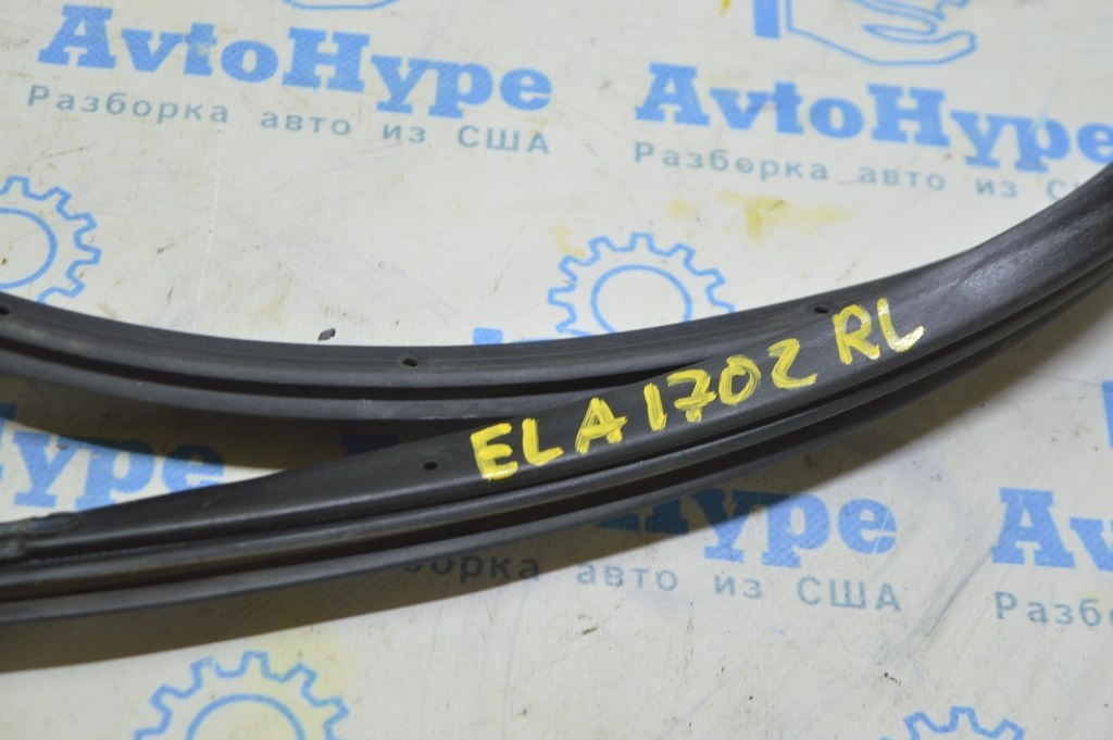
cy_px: 370
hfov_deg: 27.0
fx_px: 2317
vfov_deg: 18.2
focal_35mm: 75
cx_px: 556
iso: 400
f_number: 5.6
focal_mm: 50
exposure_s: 1/20
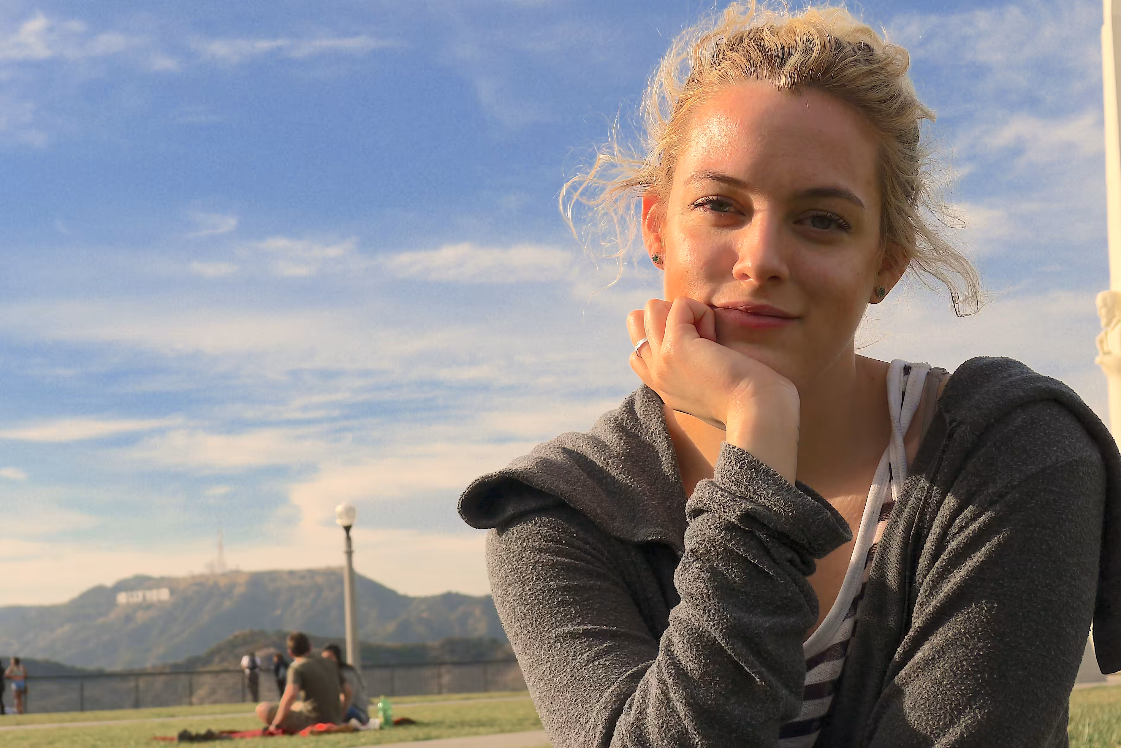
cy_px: 374
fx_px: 1713
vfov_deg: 24.6
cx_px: 560
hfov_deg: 36.2
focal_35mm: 55
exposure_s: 1/800
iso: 80
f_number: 4
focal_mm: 11.7
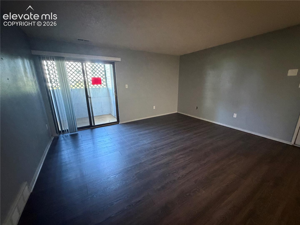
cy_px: 112
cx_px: 150
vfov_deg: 85.7
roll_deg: +0.5
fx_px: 121
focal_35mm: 14
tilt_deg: -15.0
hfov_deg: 102.1
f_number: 2.2
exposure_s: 1/40
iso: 1000
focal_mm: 2.22
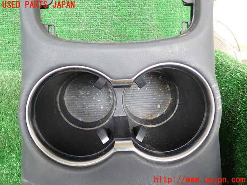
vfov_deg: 46.8
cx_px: 124
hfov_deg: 60.0
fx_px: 214
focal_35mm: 30
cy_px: 92
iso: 125
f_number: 2.3
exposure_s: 1/60
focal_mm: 5.4
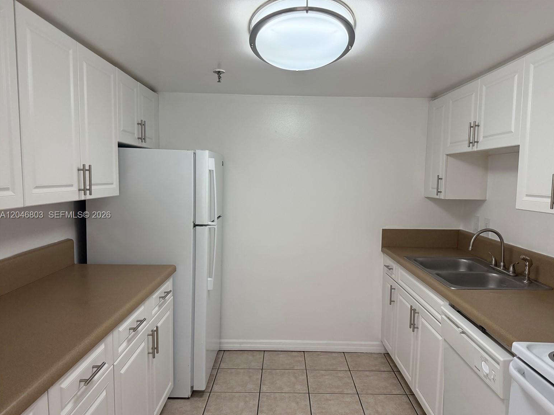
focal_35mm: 25
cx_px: 287
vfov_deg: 54.9
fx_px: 400
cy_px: 215
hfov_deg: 69.4
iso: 200
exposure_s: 1/183
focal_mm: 6.76
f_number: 1.78
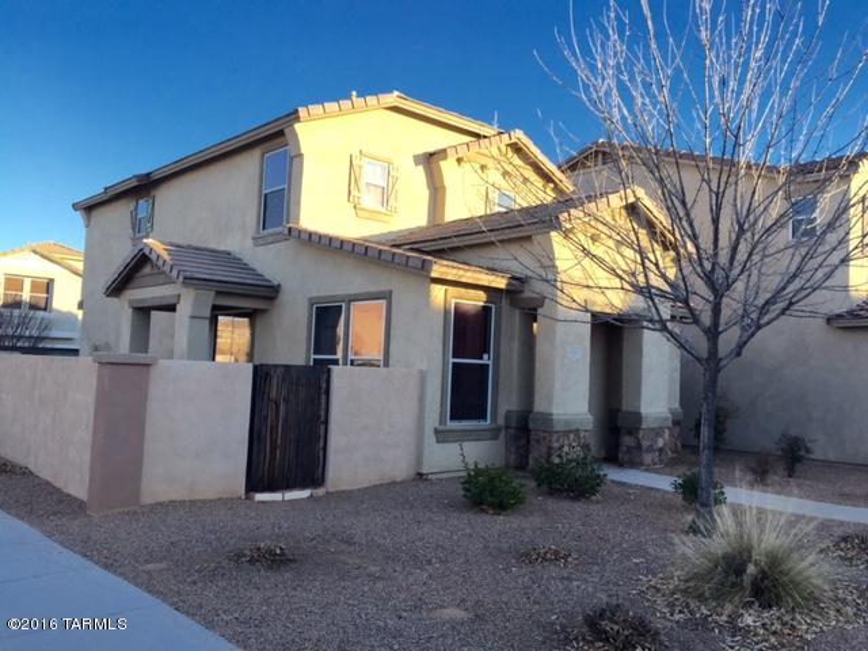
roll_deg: -1.5
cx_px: 434
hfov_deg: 61.7
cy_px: 326
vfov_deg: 48.2
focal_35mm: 29
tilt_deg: +5.2
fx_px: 727
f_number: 2.2
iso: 32
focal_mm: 4.15
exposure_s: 1/732
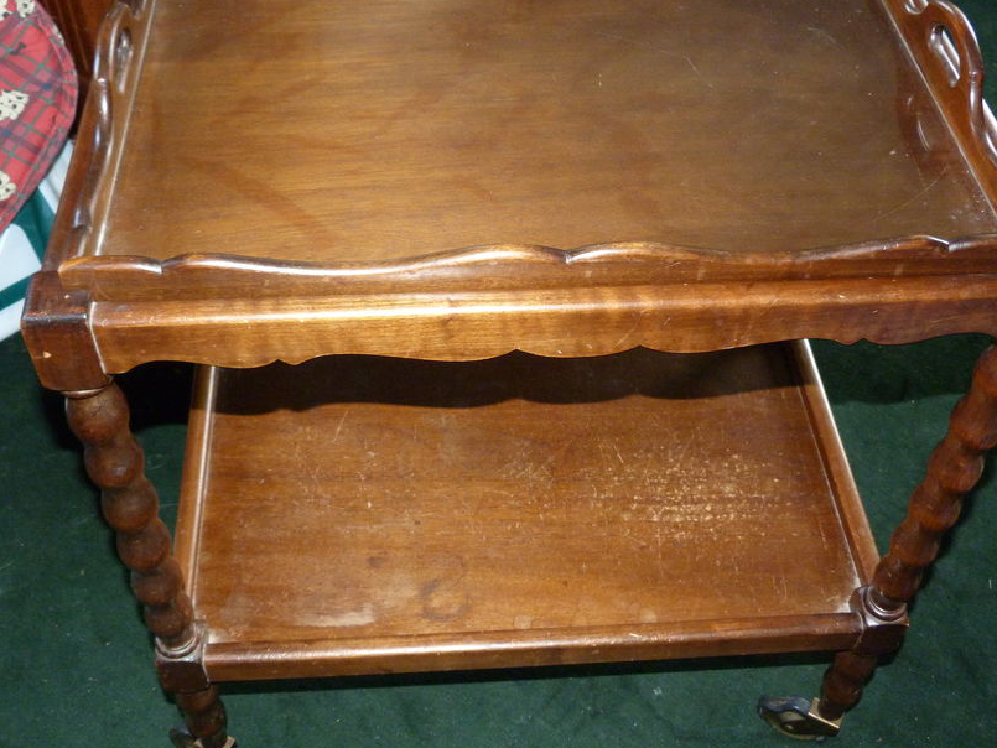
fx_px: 1181
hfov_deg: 45.7
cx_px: 528
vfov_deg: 35.1
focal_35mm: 41
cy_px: 308
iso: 320
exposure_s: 1/13
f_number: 3
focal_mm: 5.9
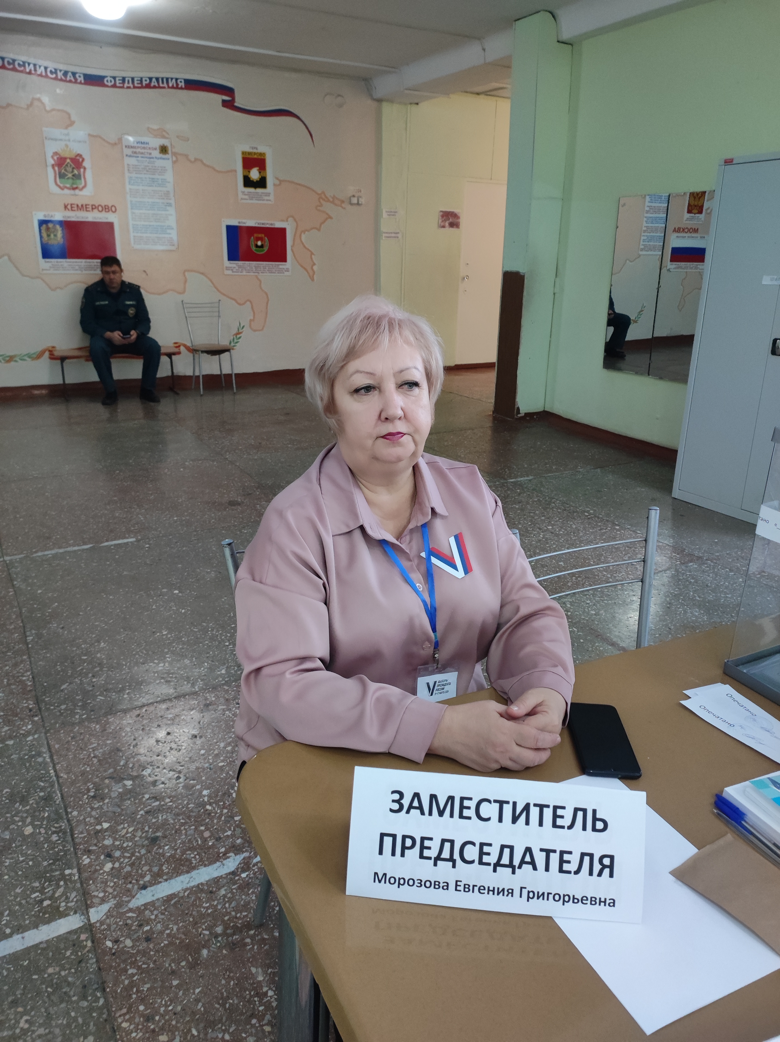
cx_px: 390
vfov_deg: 69.4
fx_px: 752
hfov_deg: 54.8
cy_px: 521
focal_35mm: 25
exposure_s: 1/30
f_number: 1.79
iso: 1349
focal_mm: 4.7
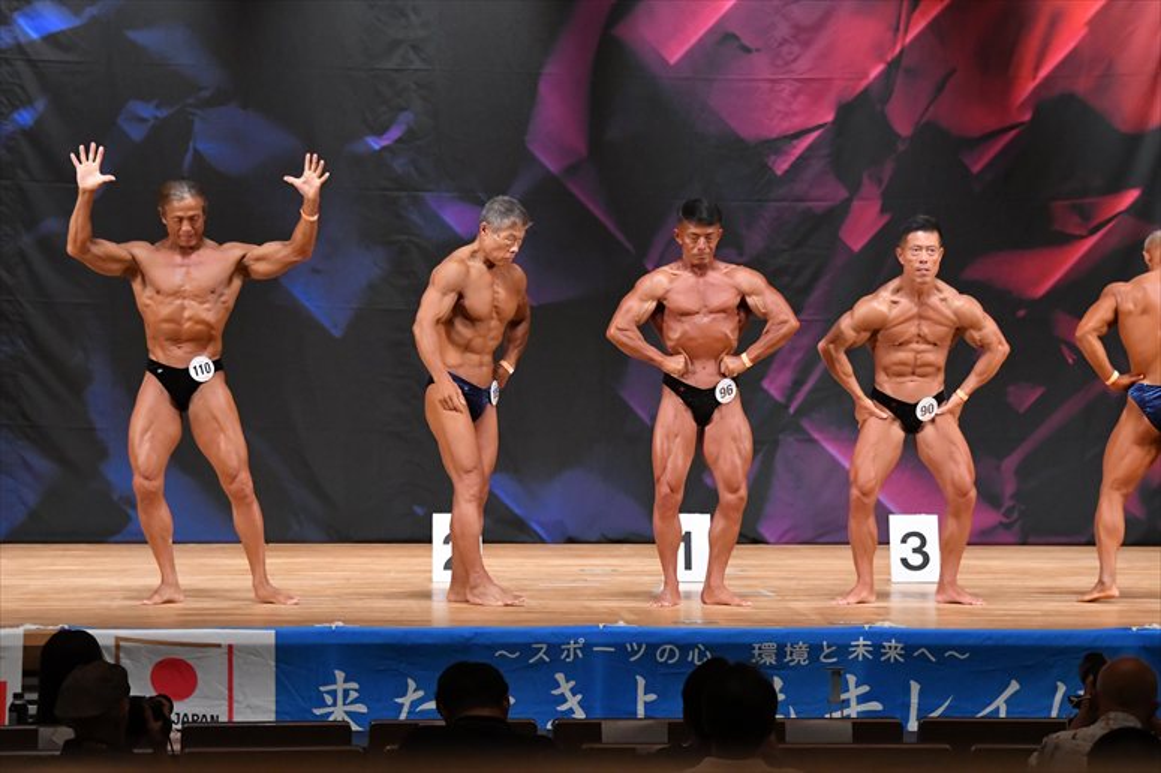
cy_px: 386
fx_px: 5061
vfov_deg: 8.7
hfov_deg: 13.1
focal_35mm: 157
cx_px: 580
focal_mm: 105
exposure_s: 1/400
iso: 5600
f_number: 5.6
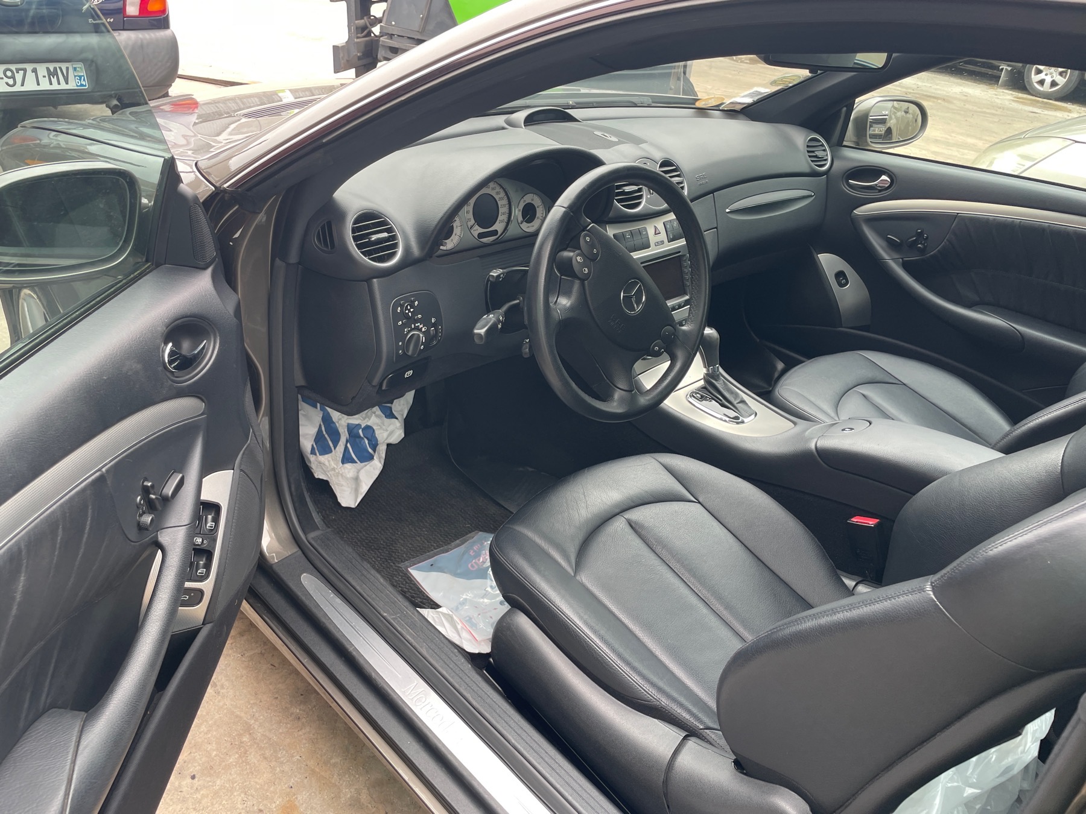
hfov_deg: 67.3
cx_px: 543
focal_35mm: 26
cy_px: 407
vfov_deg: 53.1
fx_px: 816
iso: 32
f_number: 1.6
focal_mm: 4.2
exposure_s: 1/147
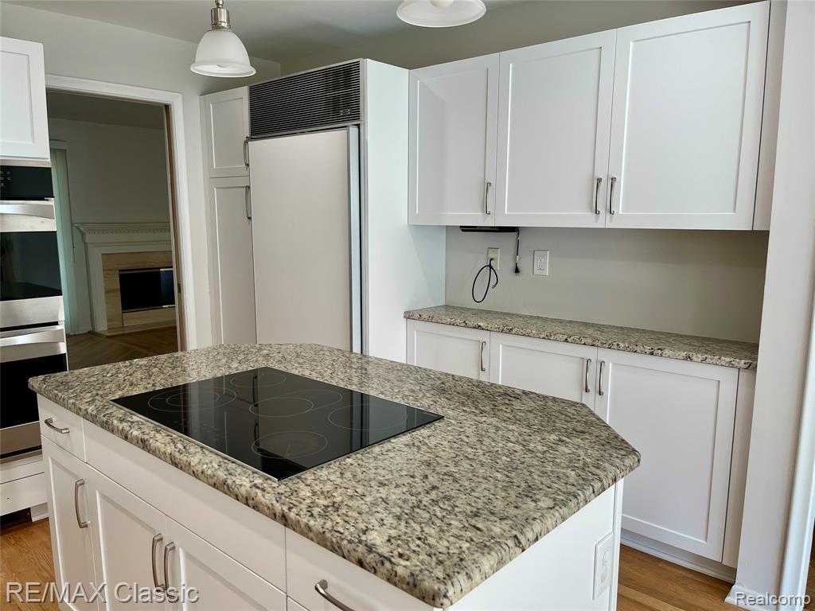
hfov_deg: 67.3
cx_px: 408
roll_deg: -0.5
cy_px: 306
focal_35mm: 26
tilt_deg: -9.2
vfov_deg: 53.1
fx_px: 612
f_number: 1.6
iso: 50
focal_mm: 5.1
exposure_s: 1/120
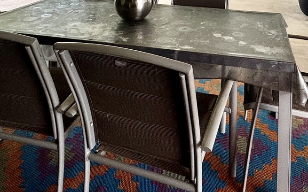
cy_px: -65
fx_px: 285
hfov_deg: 55.8
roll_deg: -1.0
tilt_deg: -1.4
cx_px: 199
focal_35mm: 34
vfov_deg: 29.2
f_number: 2.2
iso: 64
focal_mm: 2.22
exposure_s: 1/100
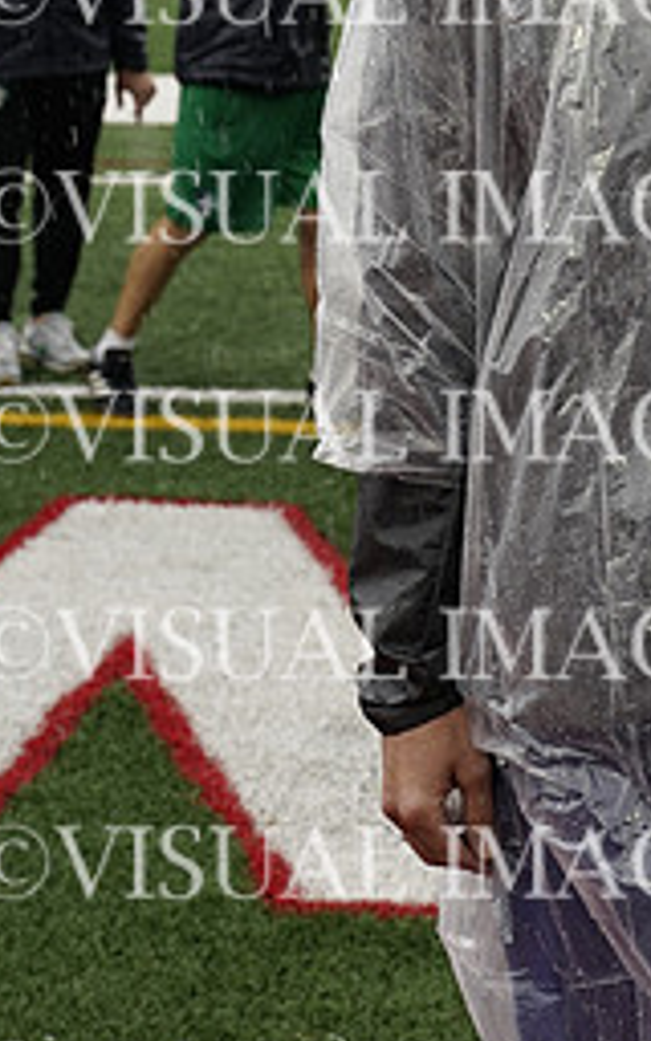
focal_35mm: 90
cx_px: 759
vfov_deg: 22.5
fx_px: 2555
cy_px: 98
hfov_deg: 14.1
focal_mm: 39
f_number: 5.6
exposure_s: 1/640
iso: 640
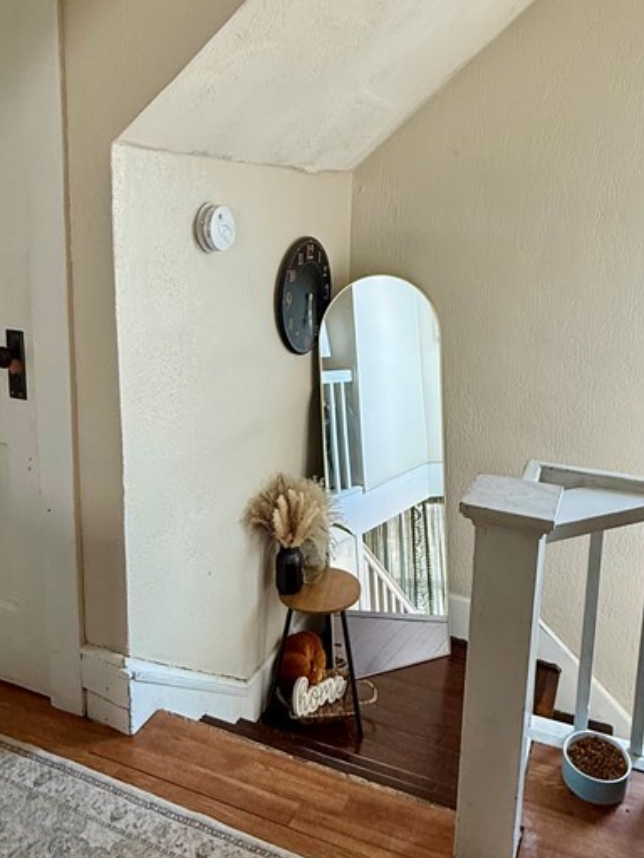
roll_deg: -0.8
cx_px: 364
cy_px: 349
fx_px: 695
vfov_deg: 62.9
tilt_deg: -10.0
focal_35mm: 28
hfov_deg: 49.6
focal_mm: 2.22
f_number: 2.2
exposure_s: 1/60
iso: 200
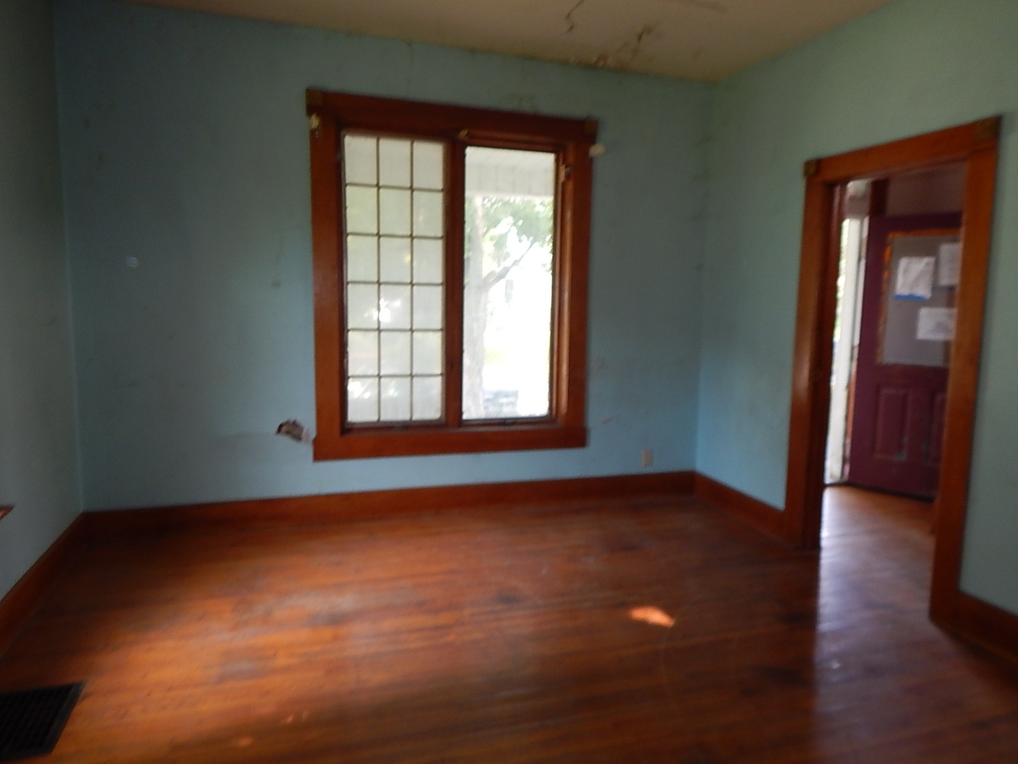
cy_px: 382
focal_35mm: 22
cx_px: 509
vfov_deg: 61.1
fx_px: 647
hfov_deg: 76.4
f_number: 3
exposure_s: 1/30
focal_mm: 4
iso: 125
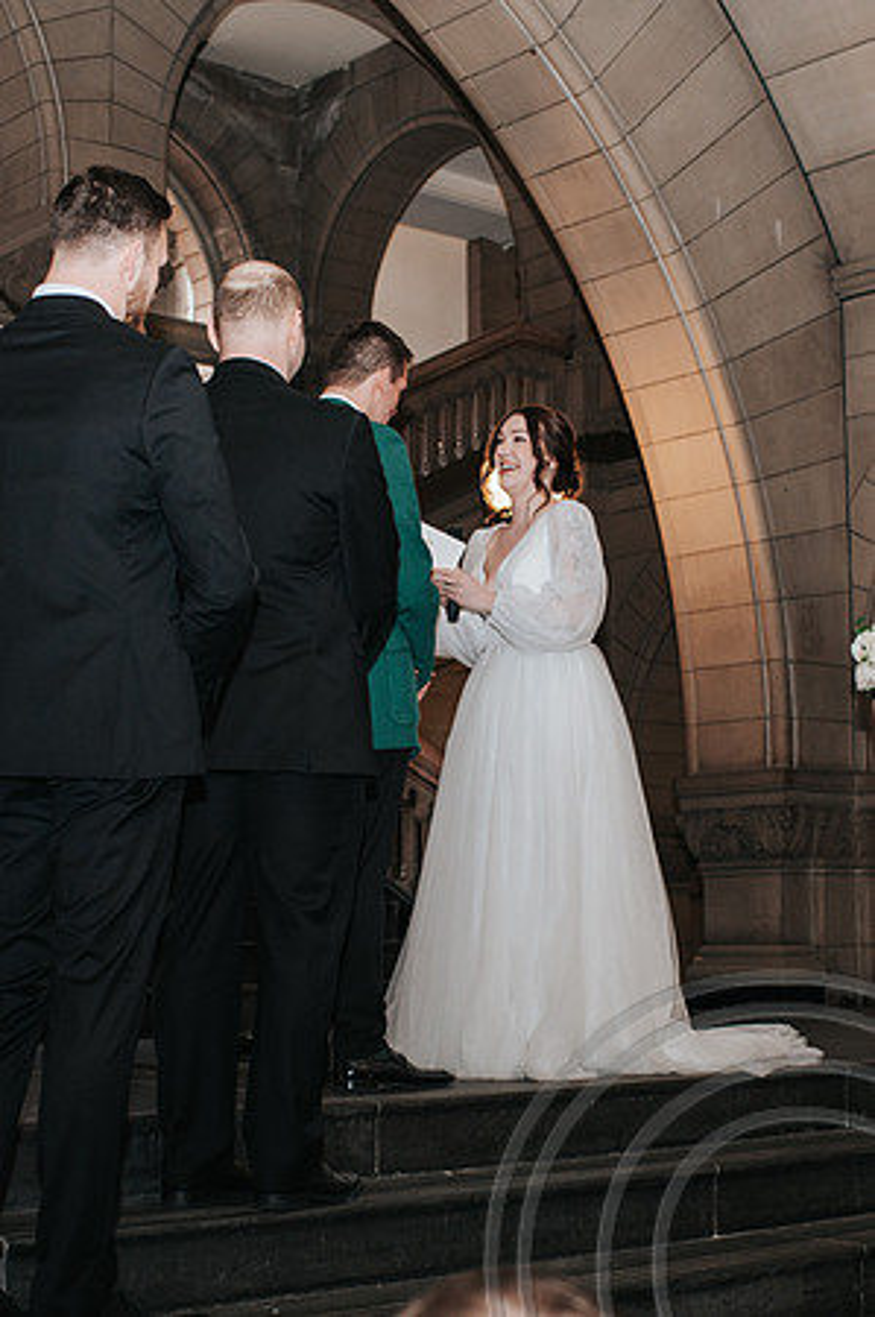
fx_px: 2210
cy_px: 758
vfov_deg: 33.1
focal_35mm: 60
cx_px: 399
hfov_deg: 22.4
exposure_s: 1/200
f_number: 3.2
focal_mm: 35
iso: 800
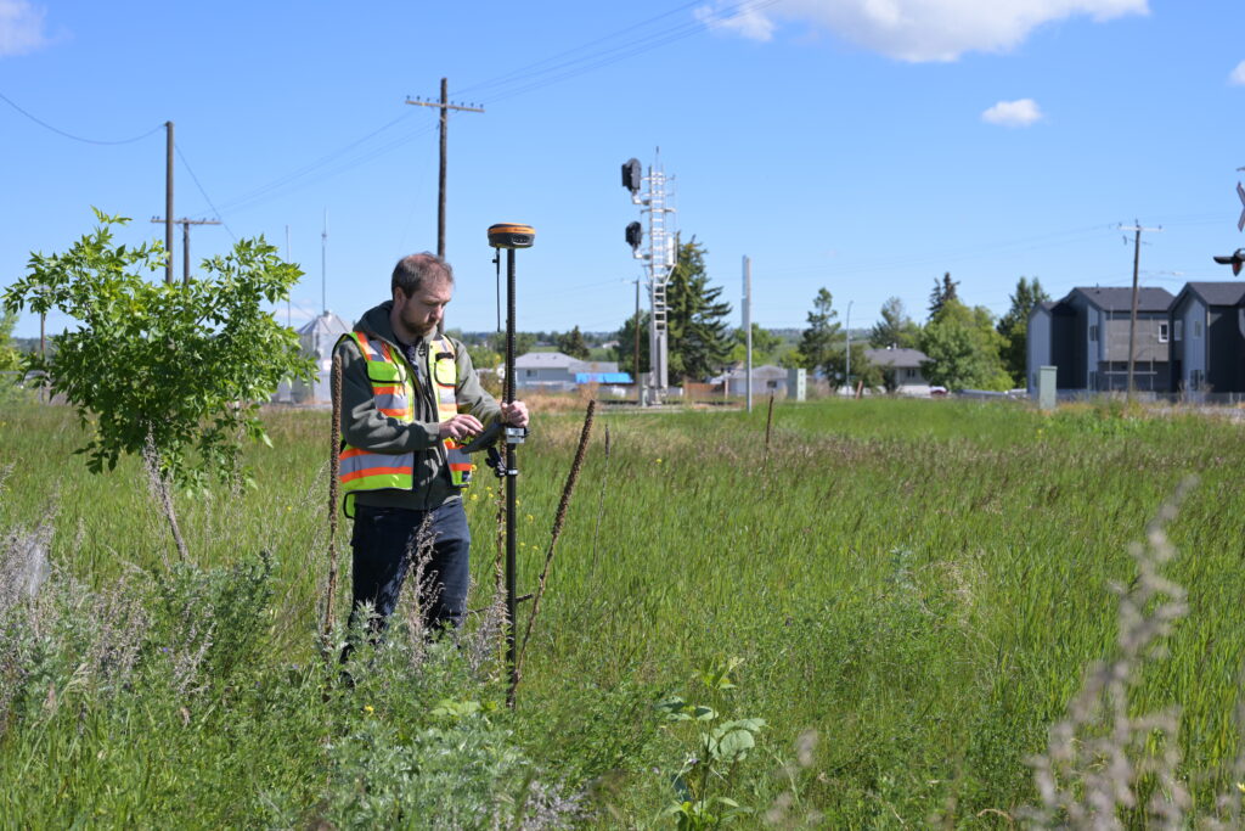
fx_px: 1729
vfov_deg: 27.0
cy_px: 416
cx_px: 622
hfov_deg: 39.6
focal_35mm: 50
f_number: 5.6
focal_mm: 50
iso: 100
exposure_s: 1/400
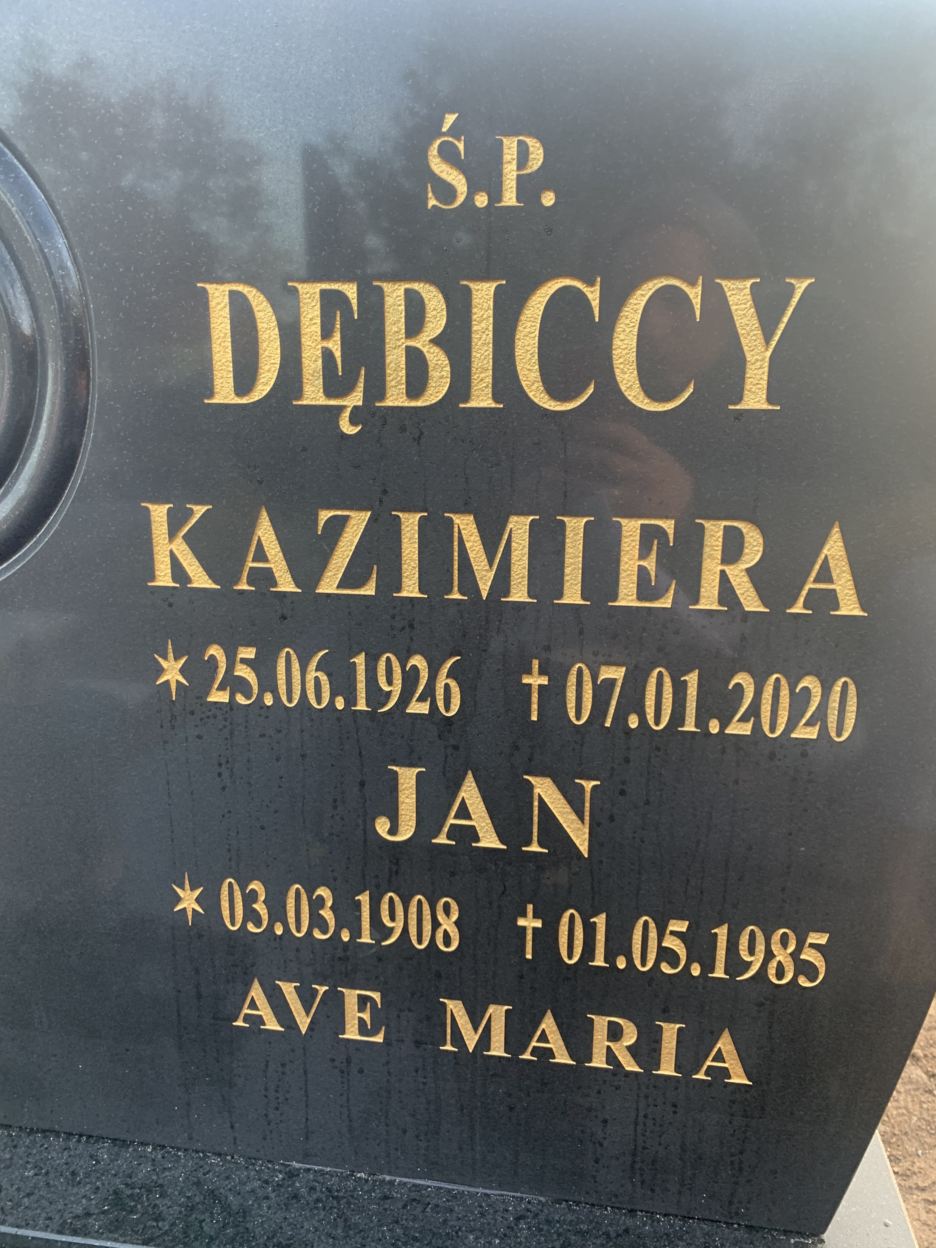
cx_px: 468
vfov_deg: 67.3
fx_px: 937
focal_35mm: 26
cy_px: 624
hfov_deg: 53.1
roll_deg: -0.5
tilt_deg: -14.9
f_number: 1.8
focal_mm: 4.25
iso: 100
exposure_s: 1/94
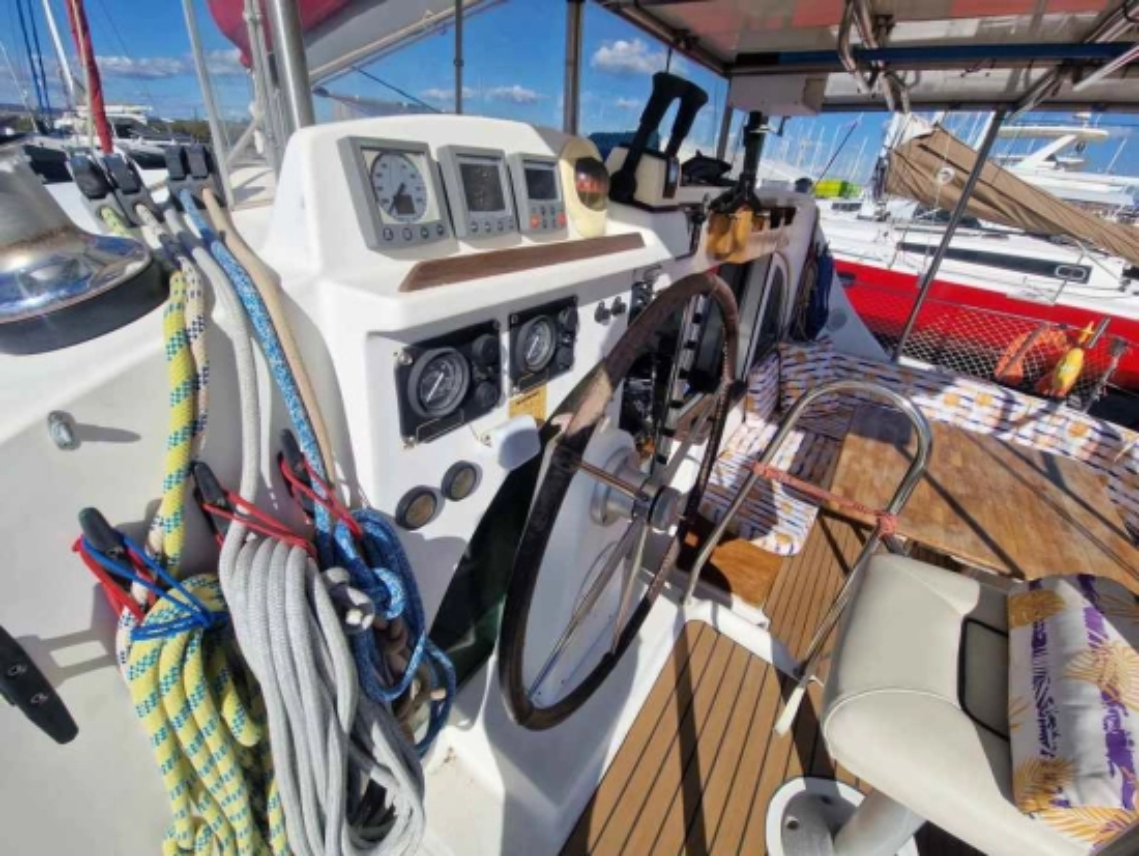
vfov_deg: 90.0
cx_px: 570
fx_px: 428
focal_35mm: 13
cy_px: 428
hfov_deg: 106.2
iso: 50
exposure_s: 1/3776
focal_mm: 2.2
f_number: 2.2
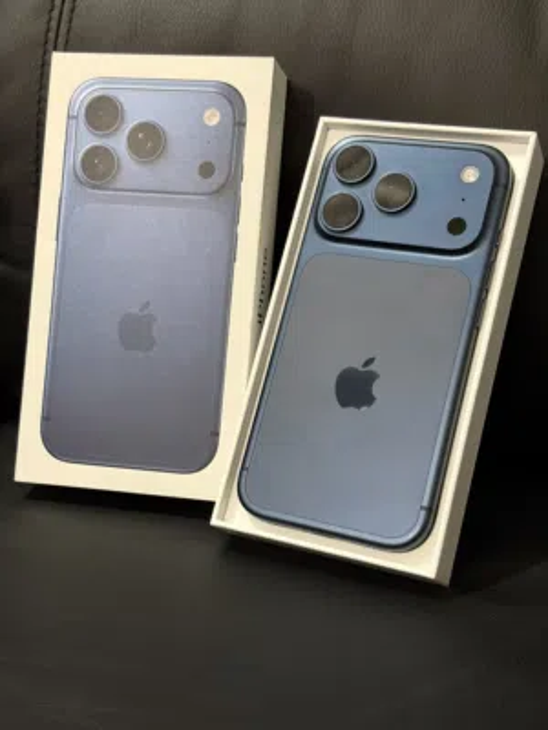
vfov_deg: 36.8
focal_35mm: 52
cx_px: 274
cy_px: 365
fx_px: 1098
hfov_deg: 28.0
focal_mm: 5.96
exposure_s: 1/25
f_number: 1.6
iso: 320
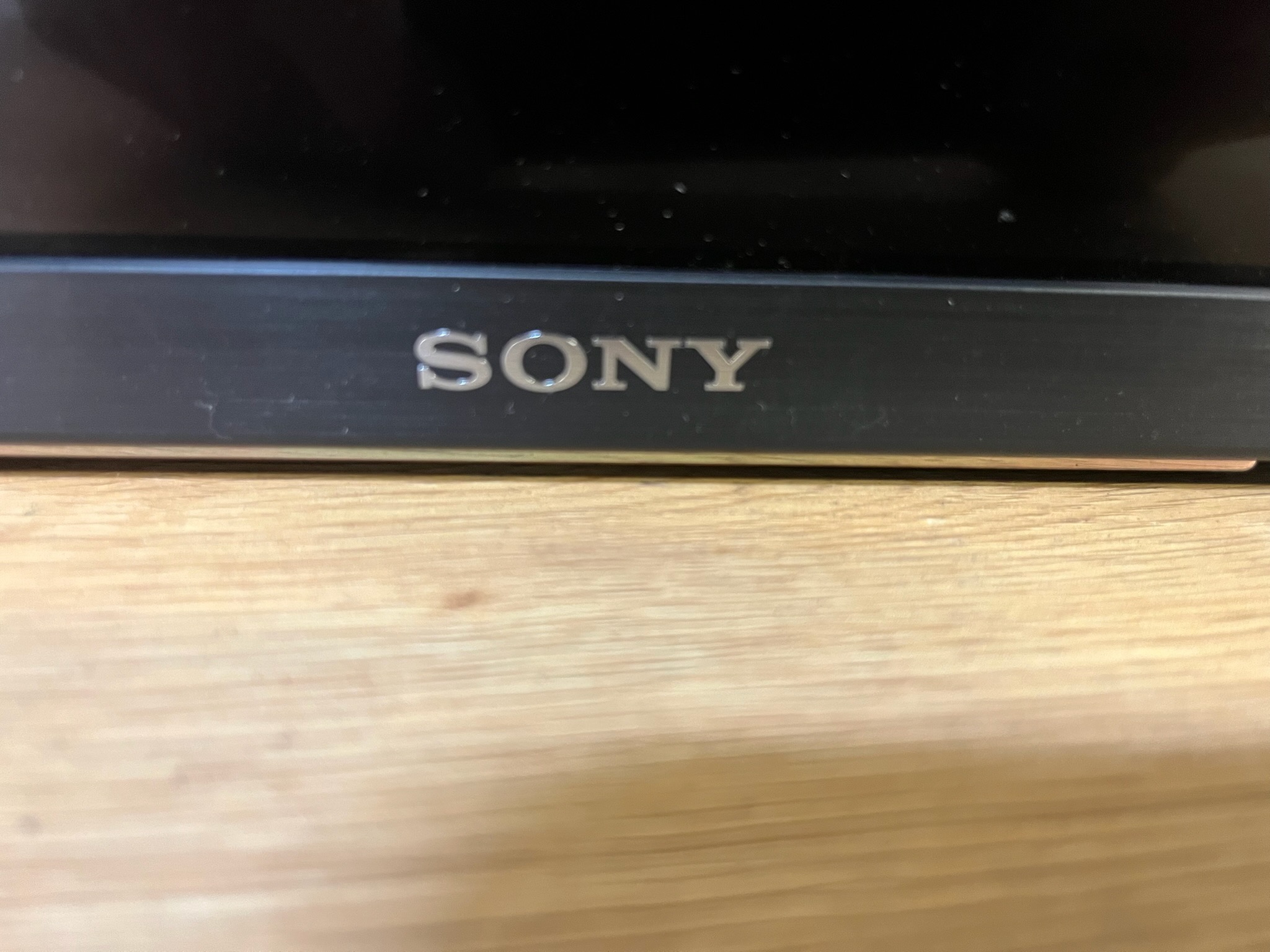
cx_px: 635
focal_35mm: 26
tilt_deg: -25.9
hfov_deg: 67.3
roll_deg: -2.2
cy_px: 476
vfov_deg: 53.1
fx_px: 954
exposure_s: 1/50
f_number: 1.6
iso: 500
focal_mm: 5.1
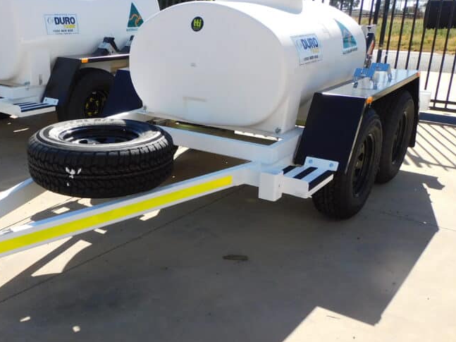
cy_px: 187
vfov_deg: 37.7
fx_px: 500
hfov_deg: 48.3
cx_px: 160
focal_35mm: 38
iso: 125
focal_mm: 4.3
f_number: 3.3
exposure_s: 1/800
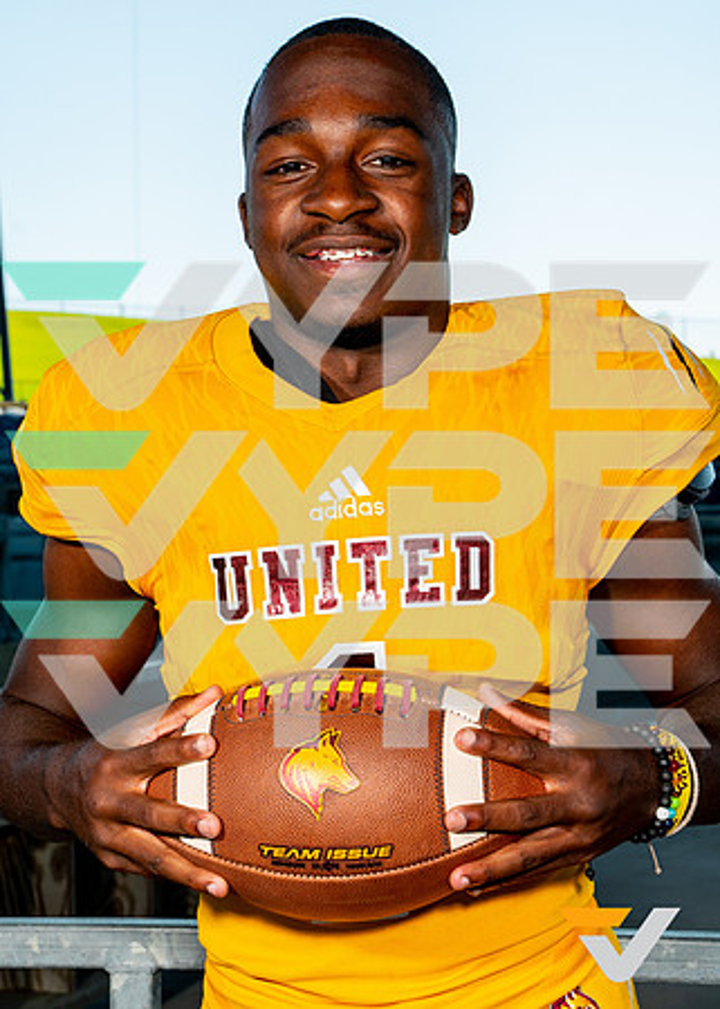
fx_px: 2268
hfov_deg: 18.0
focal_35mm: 79
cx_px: 349
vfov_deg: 25.1
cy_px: 496
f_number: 9
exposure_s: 1/125
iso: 125
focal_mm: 53
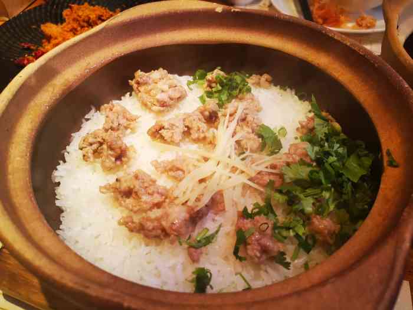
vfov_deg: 51.4
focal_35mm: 27
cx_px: 206
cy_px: 155
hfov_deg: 65.3
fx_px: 322
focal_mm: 4.75
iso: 400
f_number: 1.8
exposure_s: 1/50
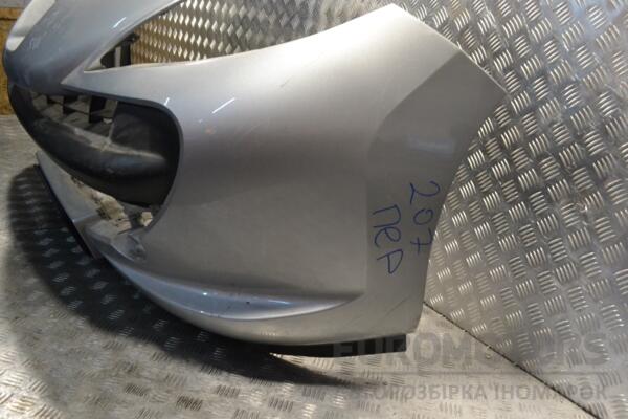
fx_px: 576
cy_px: 210
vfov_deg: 40.0
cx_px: 314
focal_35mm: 33
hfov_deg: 57.2
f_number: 8
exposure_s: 1/250
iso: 3200
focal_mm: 22
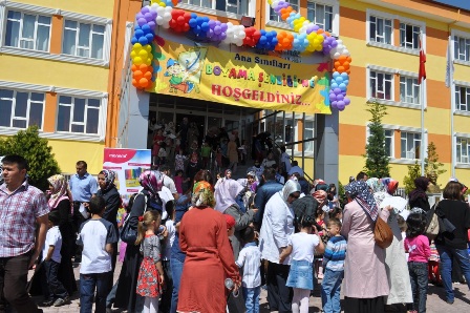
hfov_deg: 62.0
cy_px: 156
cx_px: 235
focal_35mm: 30
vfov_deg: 43.5
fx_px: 391
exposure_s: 1/500
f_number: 11
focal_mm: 20
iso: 200
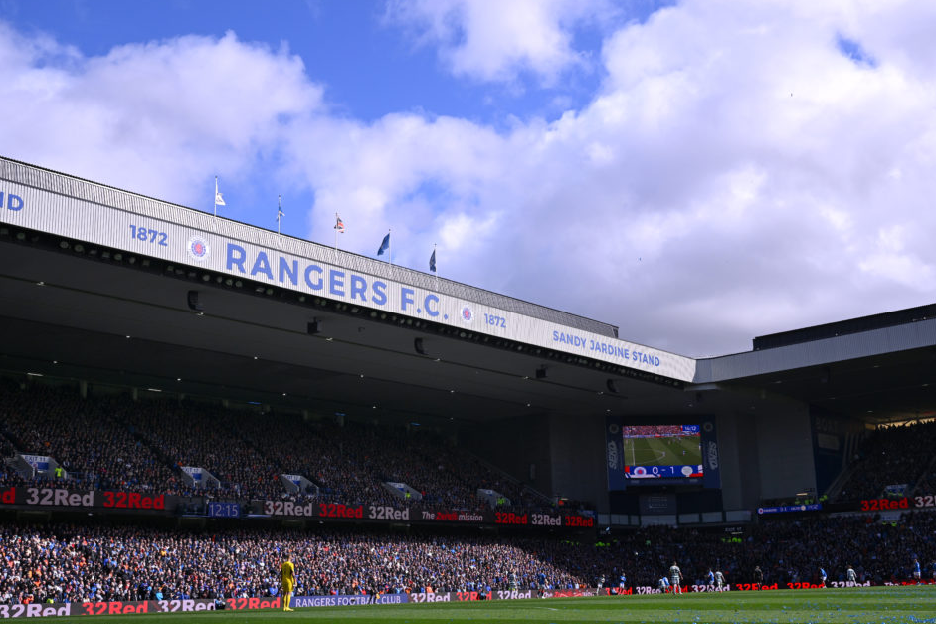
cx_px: 470
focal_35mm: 41
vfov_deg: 32.9
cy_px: 332
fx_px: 1056
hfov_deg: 47.8
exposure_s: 1/1250
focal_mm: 33.5
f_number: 5.6
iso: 180
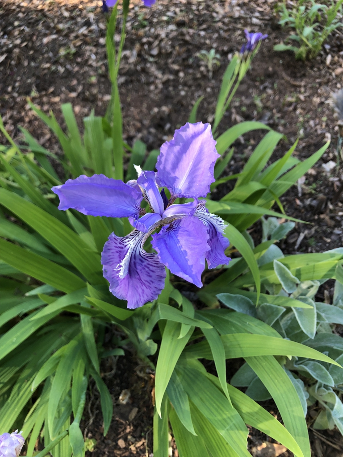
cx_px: 172
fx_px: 370
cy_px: 228
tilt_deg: -51.2
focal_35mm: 28
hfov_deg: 49.7
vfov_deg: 63.4
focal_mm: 3.99
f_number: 1.8
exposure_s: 1/120
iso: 50
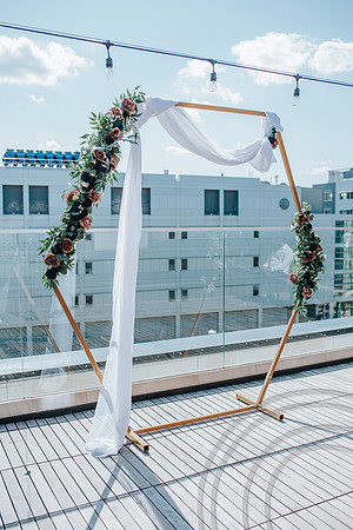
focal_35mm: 35
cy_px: 265
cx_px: 176
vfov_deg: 54.4
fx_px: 515
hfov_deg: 37.9
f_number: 3.2
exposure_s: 1/1000
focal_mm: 35
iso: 100
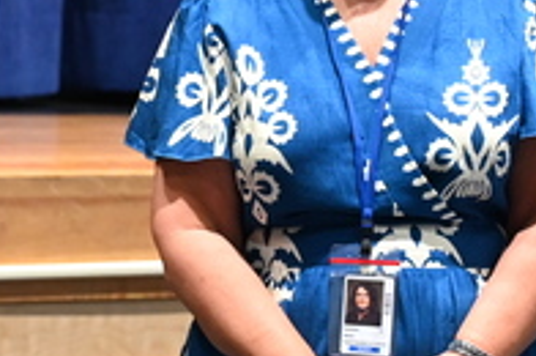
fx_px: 5054
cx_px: -159
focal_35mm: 340
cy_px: -7
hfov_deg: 6.0
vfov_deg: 4.0
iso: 3200
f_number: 4
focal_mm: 65
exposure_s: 1/80
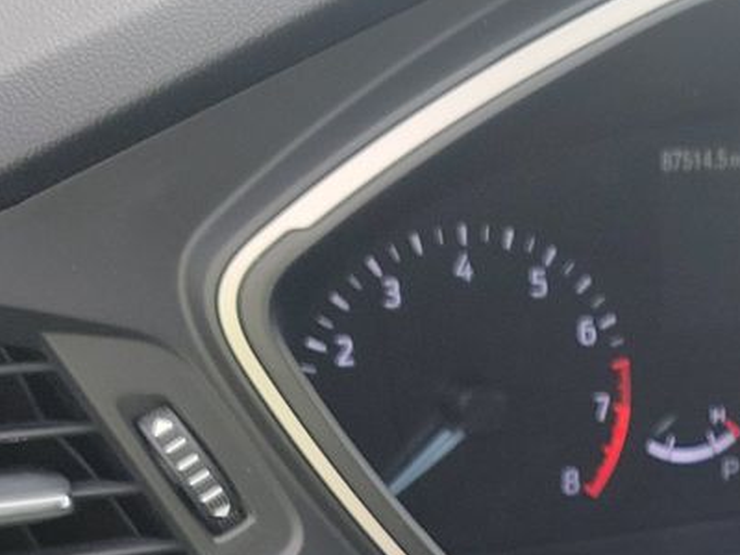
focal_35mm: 96
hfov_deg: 18.9
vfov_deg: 14.4
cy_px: 821
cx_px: 975
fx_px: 2052
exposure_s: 1/59
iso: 62
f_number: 1.8
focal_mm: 6.7
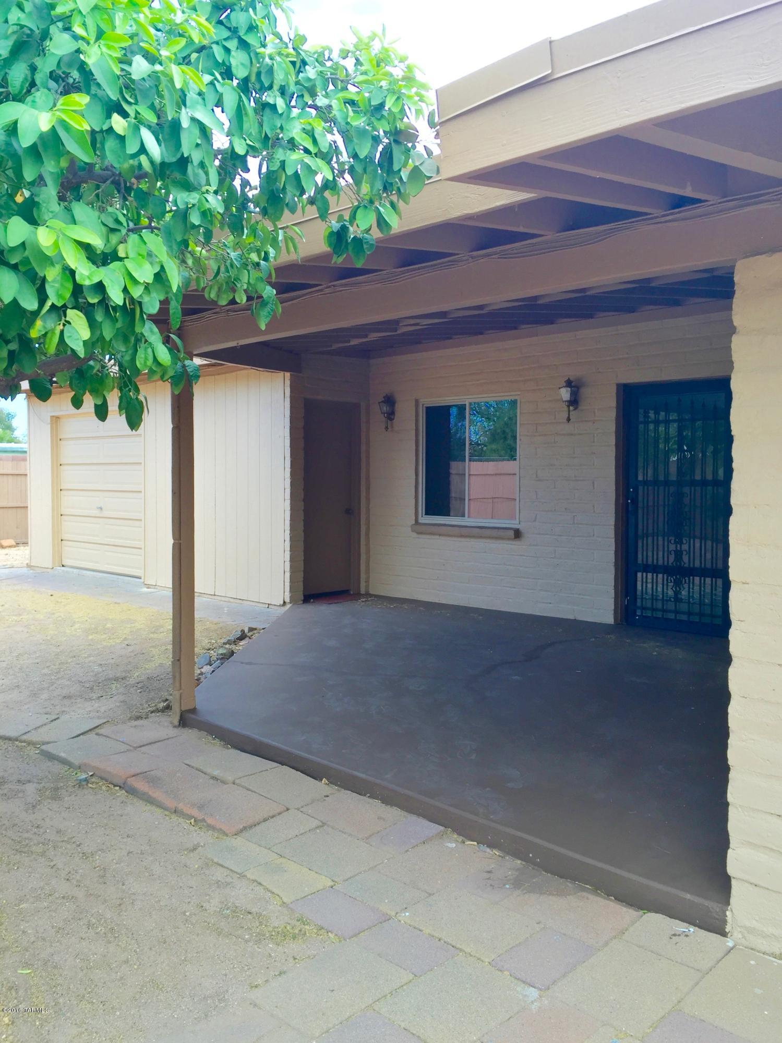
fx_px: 874
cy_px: 522
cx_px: 391
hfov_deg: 48.2
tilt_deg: -2.3
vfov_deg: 61.7
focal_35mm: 29
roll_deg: -0.5
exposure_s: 1/186
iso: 32
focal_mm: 4.15
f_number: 2.2
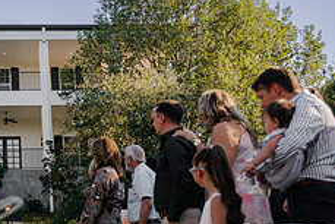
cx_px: -41
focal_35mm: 69
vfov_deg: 19.8
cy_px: 114
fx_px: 642
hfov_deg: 26.7
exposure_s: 1/2500
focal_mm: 24
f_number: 2.8
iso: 200
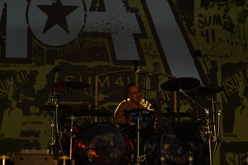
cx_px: 124
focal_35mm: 105
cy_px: 82
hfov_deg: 19.5
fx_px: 723
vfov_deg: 13.0
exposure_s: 1/1000
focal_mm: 105
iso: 100
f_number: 8
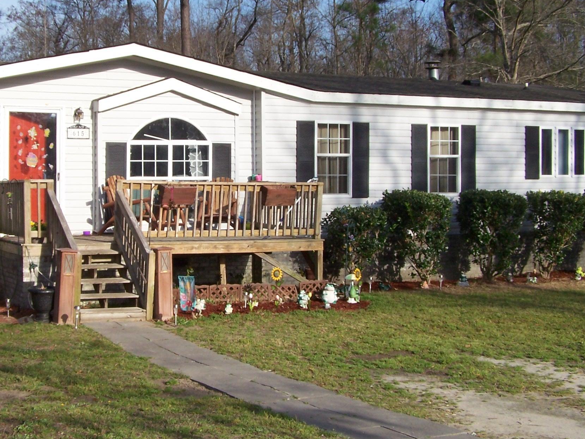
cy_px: 184
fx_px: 997
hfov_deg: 32.5
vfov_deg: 24.8
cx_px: 212
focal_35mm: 59
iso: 80
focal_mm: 6.3
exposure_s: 1/750
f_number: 4
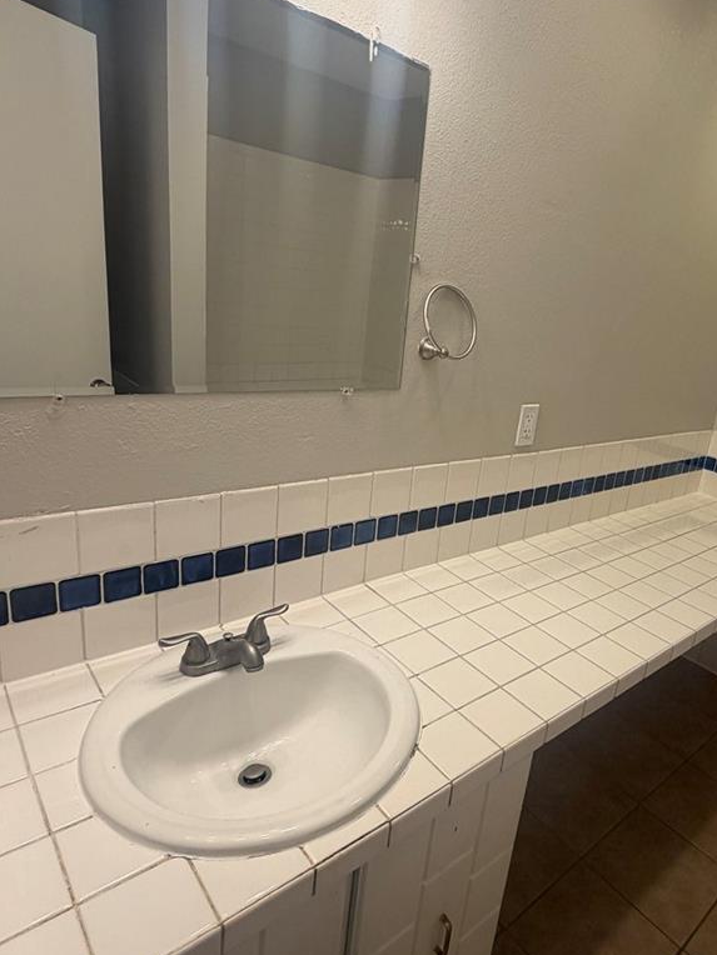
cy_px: 481
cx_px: 482
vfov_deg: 76.4
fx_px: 608
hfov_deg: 59.6
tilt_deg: -15.6
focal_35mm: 22
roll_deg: -8.2
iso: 64
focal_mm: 2.22
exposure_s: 1/120
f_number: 2.2
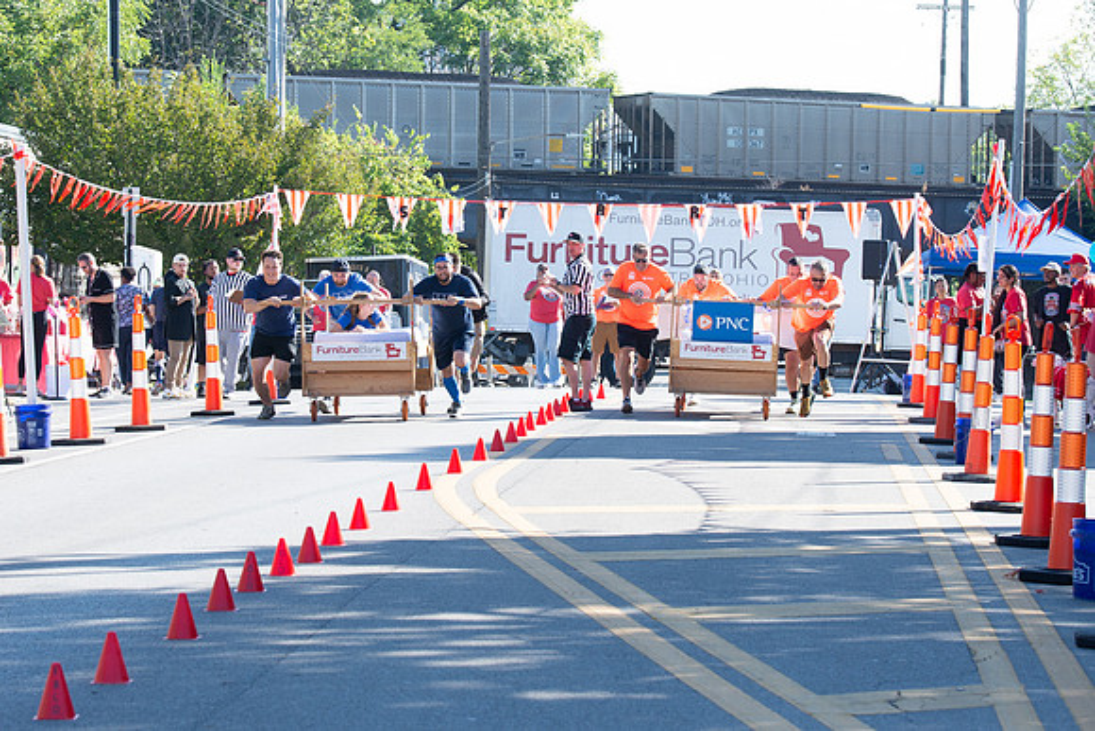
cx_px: 489
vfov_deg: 10.4
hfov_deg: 15.6
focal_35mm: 132
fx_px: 4004
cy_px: 278
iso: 200
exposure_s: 1/250
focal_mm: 85
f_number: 7.1
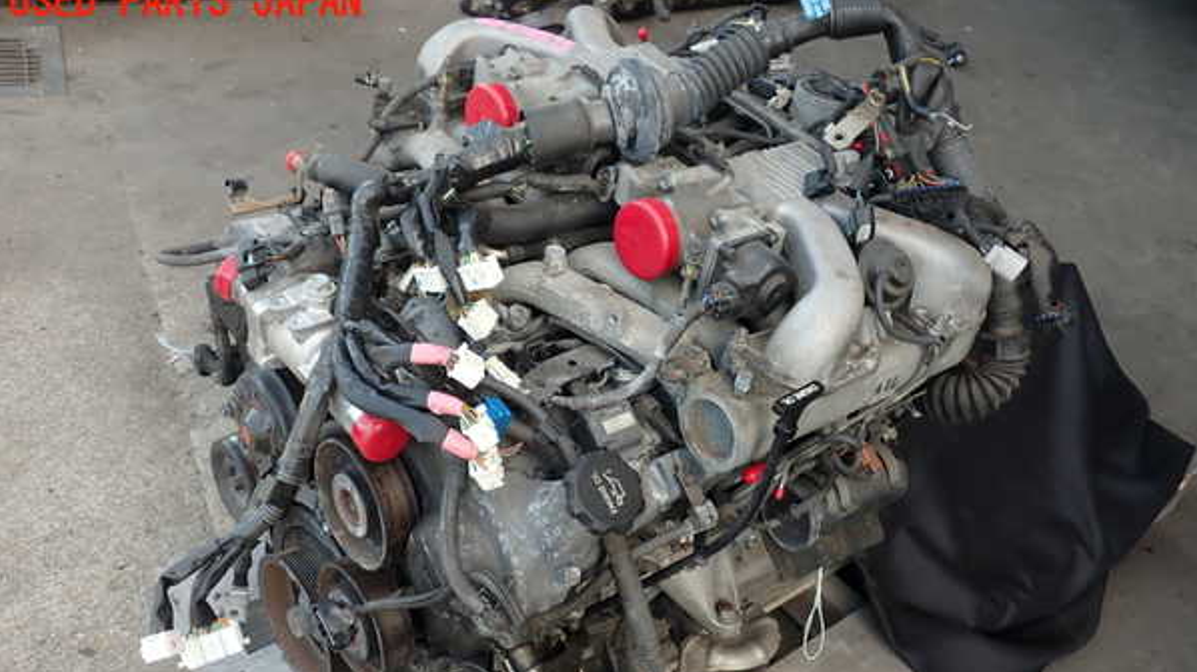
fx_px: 1111
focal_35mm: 35
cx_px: 598
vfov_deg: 33.5
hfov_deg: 56.6
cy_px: 428
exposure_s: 1/125
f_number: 2.4
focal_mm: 5.79
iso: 100
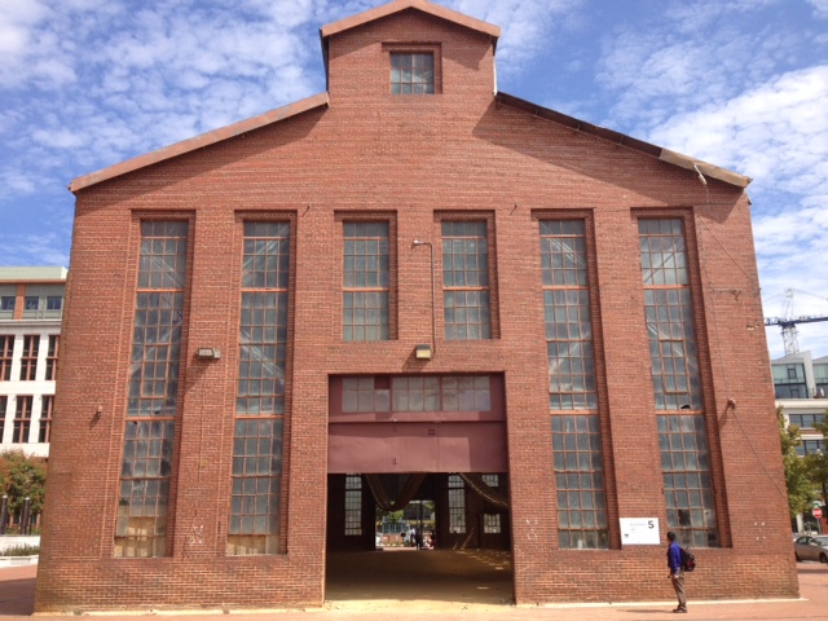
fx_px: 837
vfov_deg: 40.7
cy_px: 310
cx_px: 414
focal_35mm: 35
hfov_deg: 52.6
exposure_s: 1/1381
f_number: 2.4
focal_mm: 4.28
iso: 50
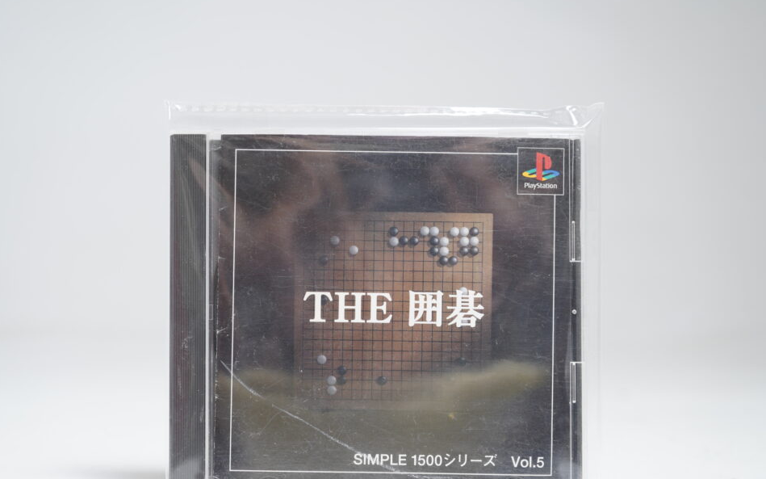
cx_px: 375
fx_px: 1211
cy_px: 299
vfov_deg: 22.3
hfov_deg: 35.1
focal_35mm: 58
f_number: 5.6
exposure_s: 1/4
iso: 100
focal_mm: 45
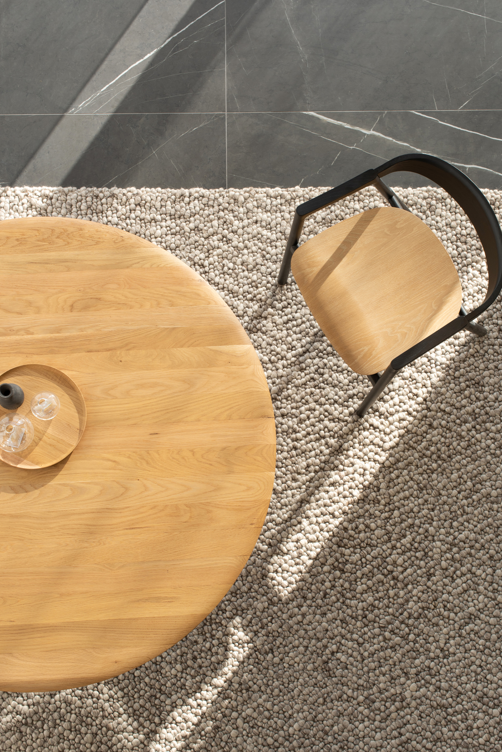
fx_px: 1149
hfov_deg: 24.6
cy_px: 385
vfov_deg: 36.2
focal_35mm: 55
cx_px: 264
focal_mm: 50
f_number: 11
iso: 80
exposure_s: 1/60
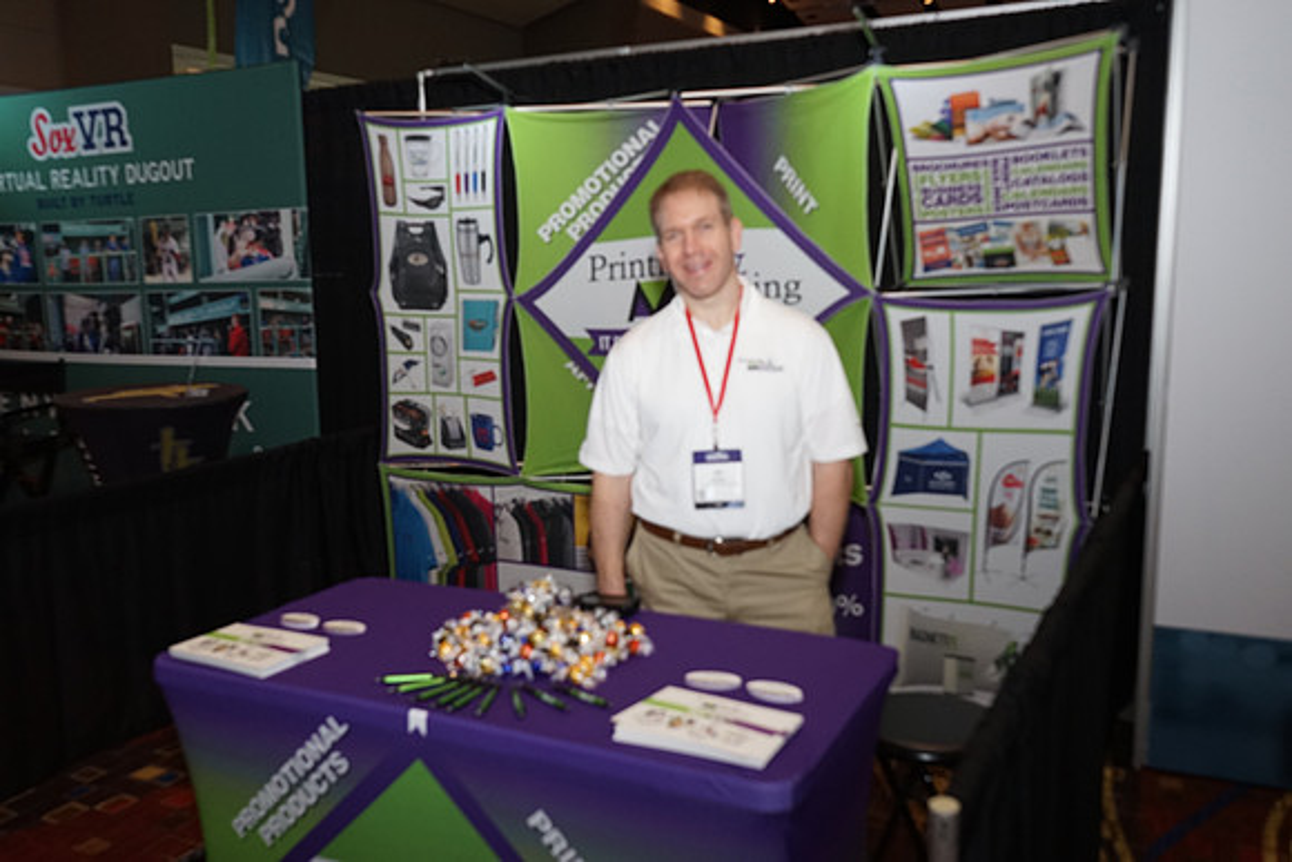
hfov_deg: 60.3
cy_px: 431
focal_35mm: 31
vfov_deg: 42.3
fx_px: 1113
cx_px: 646
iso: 1600
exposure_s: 1/100
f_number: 5.6
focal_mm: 31
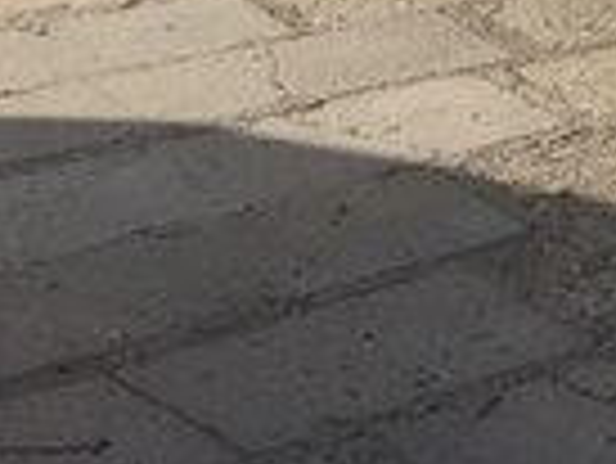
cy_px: -358
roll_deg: -1.3
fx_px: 2494
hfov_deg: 12.0
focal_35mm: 140
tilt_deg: -9.1
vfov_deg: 10.1
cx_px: 1362
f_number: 2.2
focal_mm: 4.15
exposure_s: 1/4950
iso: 32
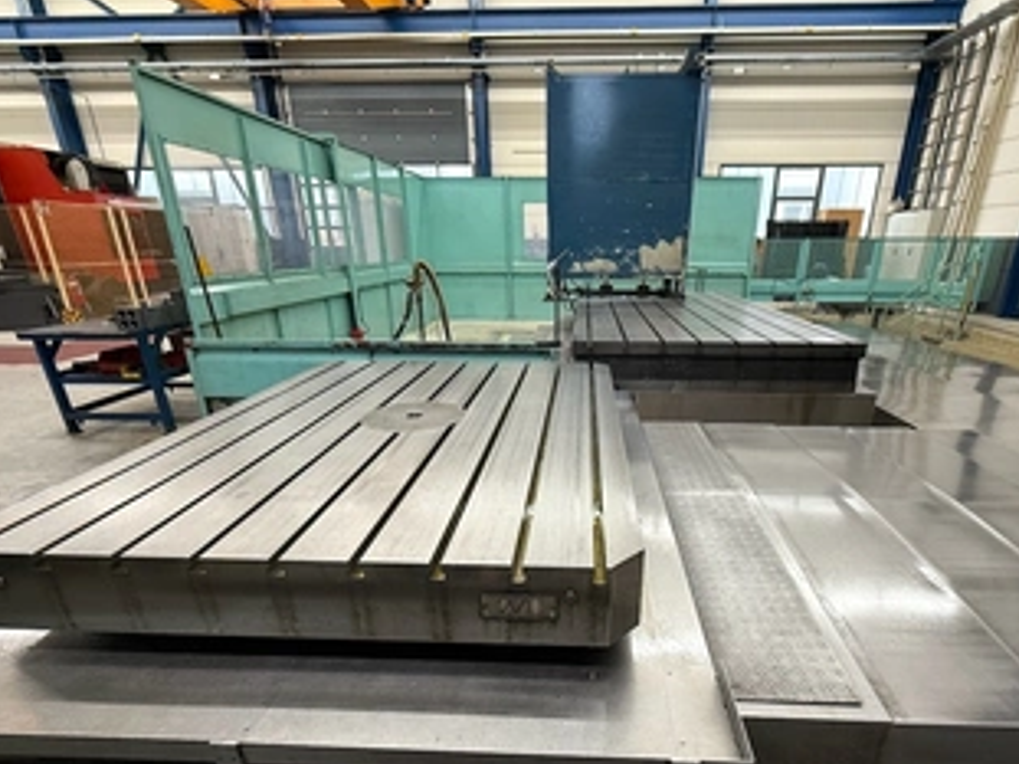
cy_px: 452
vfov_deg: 70.9
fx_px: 530
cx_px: 560
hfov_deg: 87.5
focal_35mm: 18
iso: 250
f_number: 2.2
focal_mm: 2.22
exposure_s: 1/50
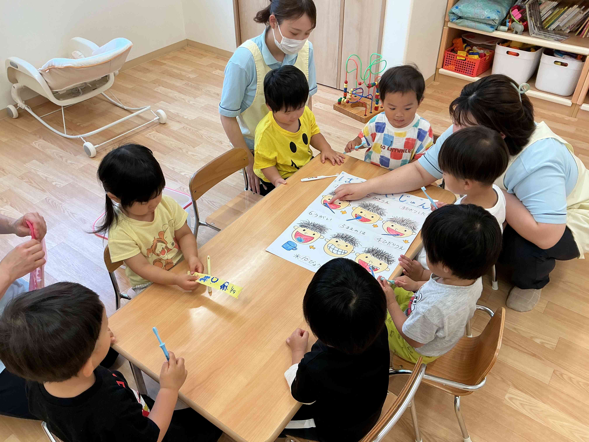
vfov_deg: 48.2
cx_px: 294
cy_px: 221
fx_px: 493
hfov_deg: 61.7
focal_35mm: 29
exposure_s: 1/120
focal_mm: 3
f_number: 1.8
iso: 50
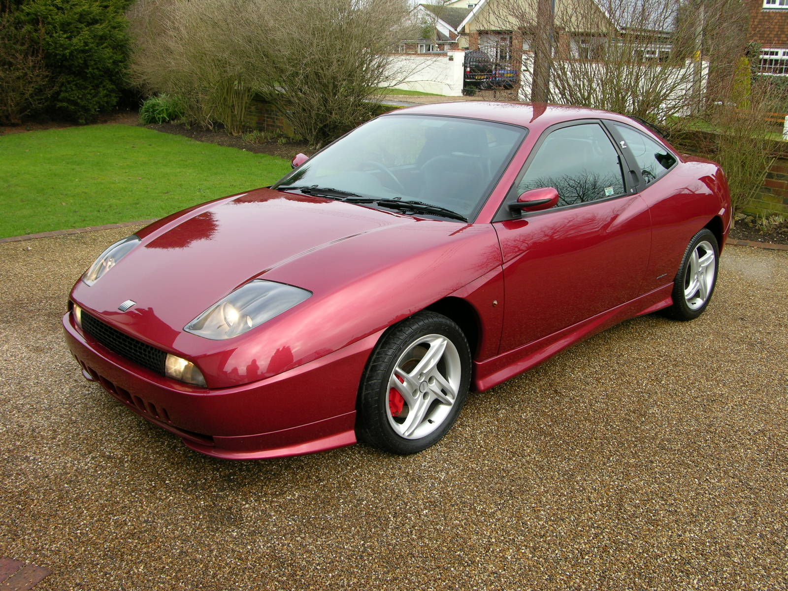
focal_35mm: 35
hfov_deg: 52.6
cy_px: 296
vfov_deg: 40.7
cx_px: 394
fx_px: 797
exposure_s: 1/72.3
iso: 50
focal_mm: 8.9
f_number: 4
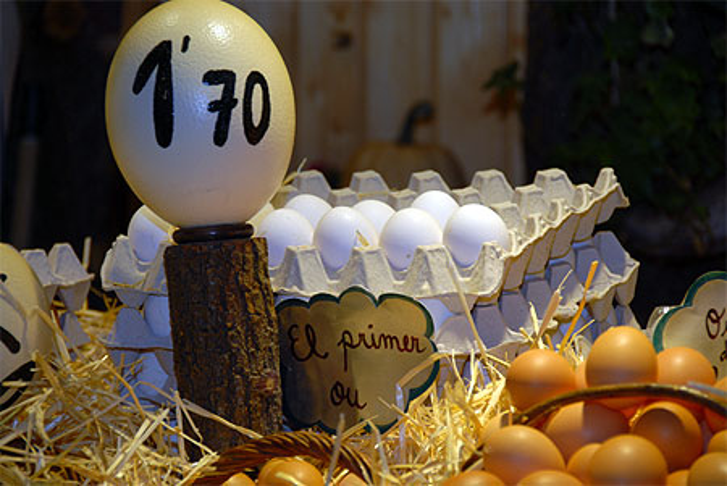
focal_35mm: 202
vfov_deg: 6.8
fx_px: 4093
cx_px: 364
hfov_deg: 10.1
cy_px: 243
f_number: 5.6
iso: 100
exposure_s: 1/60
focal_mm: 135
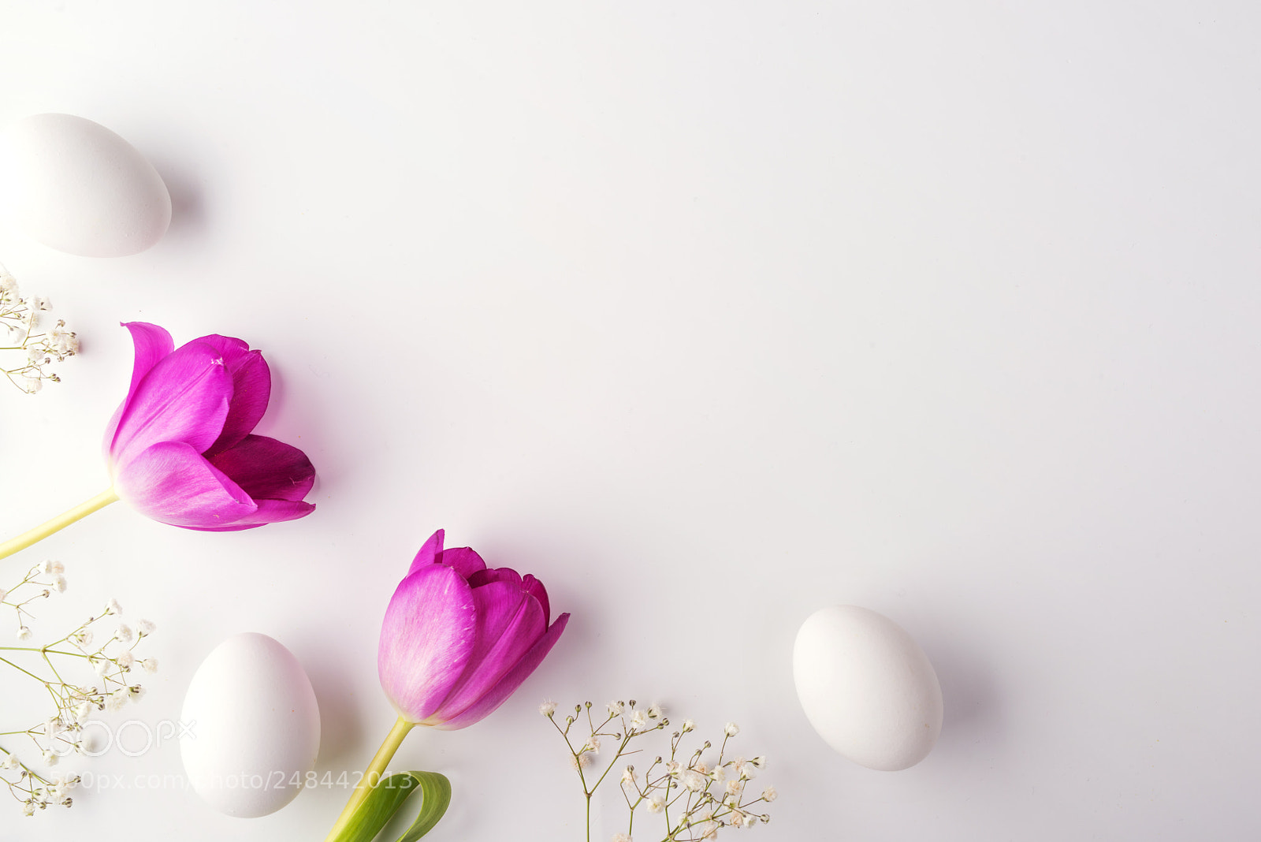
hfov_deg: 39.6
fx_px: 1752
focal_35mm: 50
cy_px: 421
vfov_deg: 27.0
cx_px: 630
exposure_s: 1/160
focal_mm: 50
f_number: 13
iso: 100
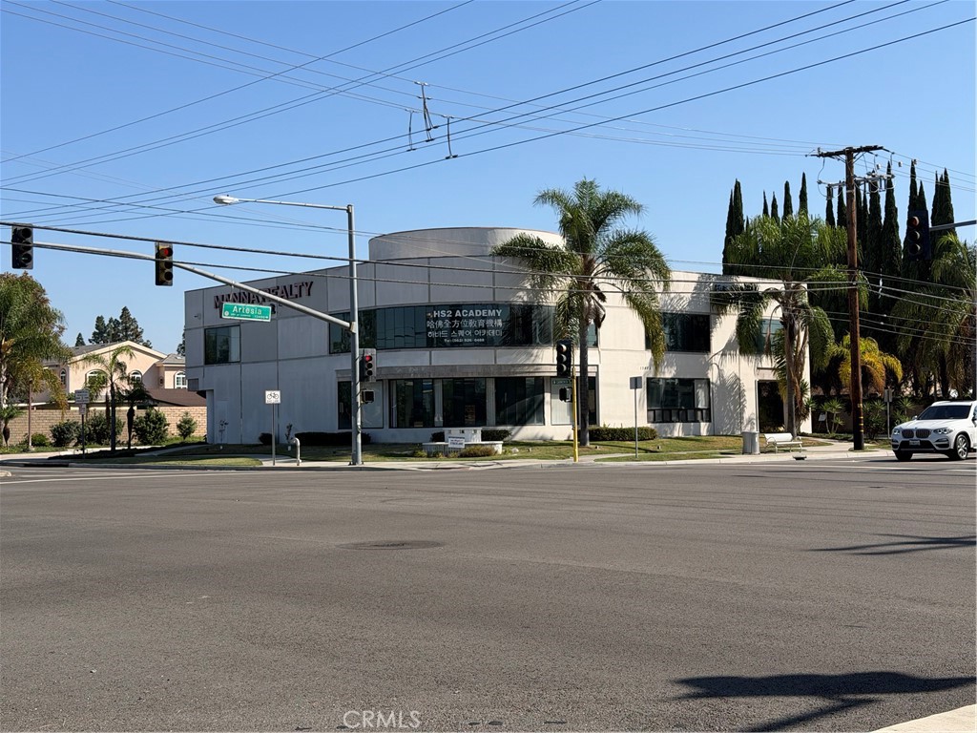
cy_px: 366
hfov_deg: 39.7
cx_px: 488
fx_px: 1355
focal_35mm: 48
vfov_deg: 30.3
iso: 64
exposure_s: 1/4878
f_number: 1.78
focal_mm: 6.76
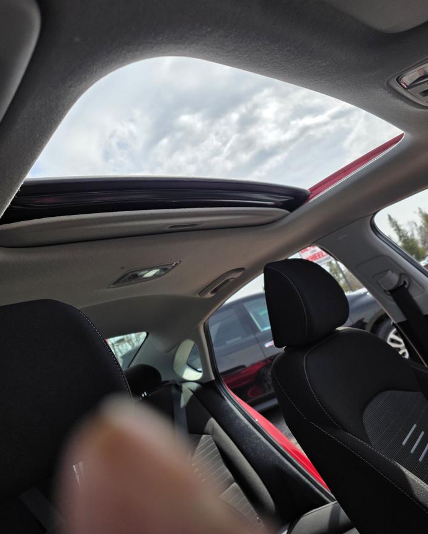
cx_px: 217
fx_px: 396
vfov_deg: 68.0
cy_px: 243
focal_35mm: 25
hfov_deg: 56.8
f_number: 1.7
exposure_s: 1/7944
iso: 64
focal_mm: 6.25
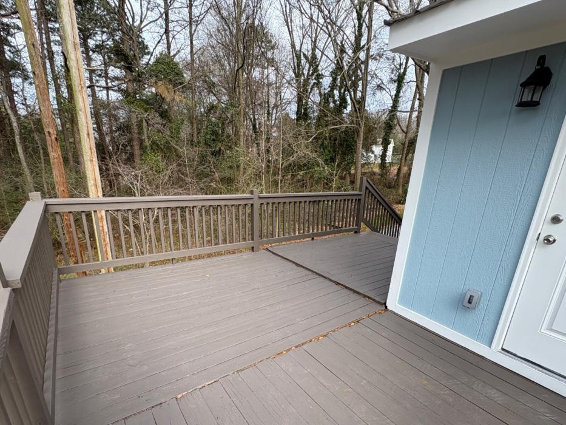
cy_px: 261
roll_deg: -1.4
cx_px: 295
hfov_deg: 87.7
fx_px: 294
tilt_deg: -19.0
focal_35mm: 18
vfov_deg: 70.6
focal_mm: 2.22
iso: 40
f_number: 2.2
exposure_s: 1/371
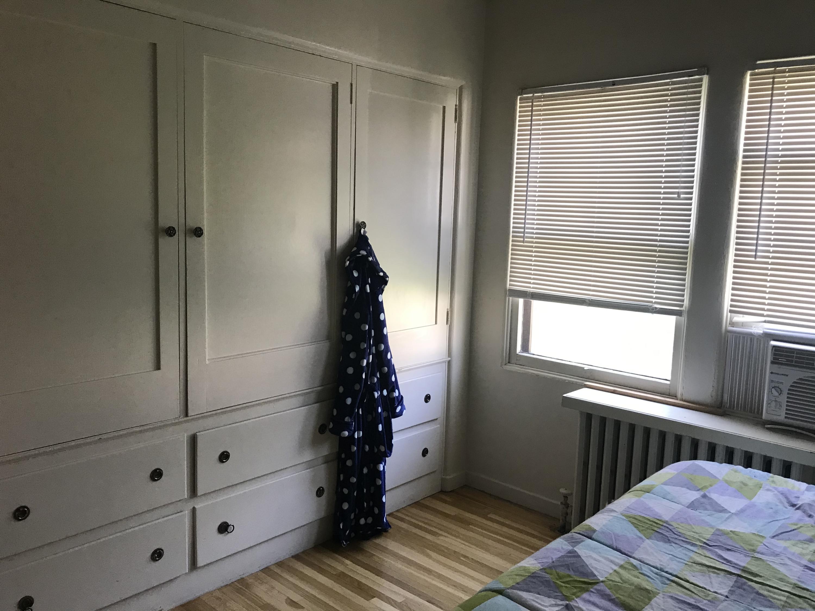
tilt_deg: -7.2
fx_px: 659
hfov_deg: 63.4
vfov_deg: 49.7
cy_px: 306
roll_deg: -1.6
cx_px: 408
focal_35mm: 28
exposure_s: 1/30
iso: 32
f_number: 1.8
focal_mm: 3.99
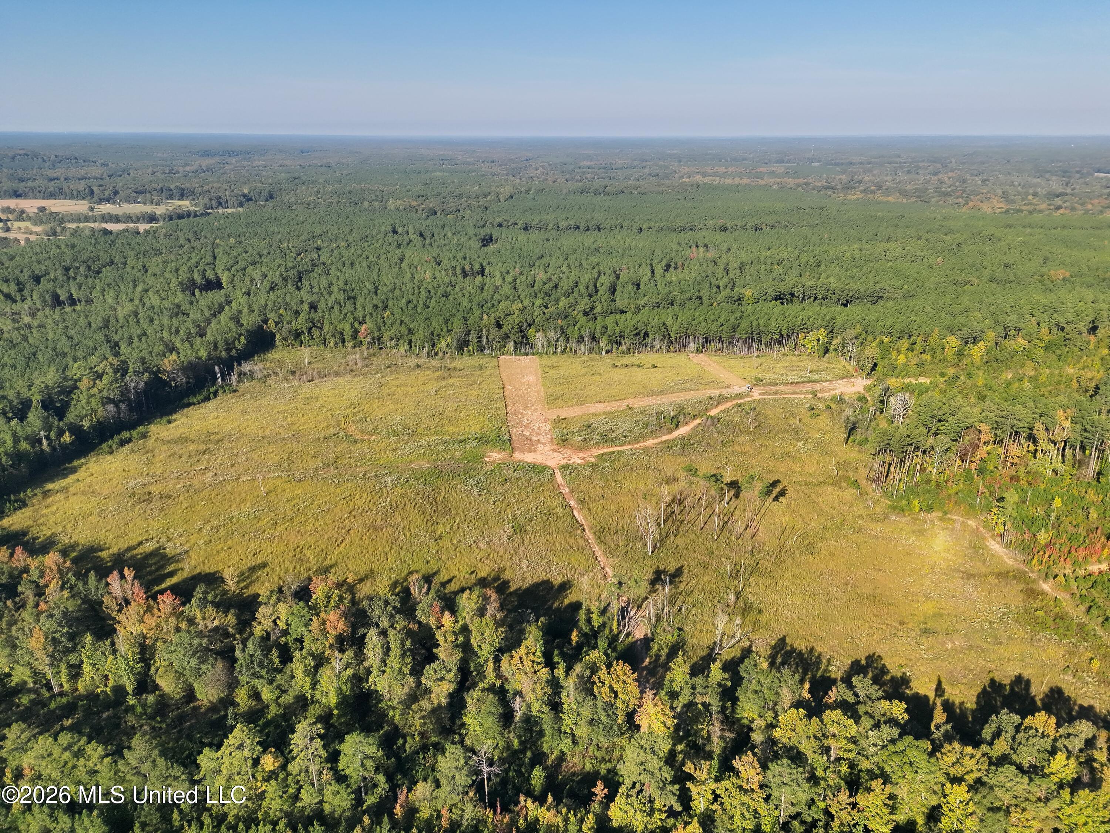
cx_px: 555
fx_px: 770
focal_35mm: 24
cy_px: 416
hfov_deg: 71.6
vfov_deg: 56.8
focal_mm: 6.72
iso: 180
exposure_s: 1/4000
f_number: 1.7
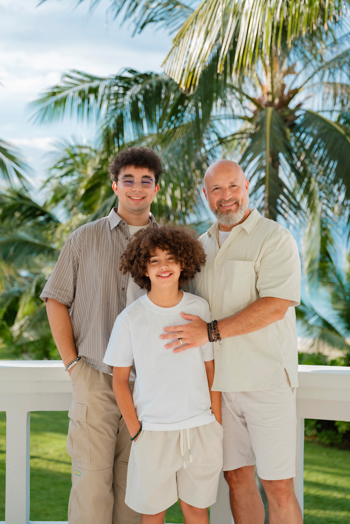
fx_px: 821
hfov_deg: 24.1
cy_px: 262
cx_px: 175
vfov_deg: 35.5
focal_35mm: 56
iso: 160
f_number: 2.8
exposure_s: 1/800
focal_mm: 56.3
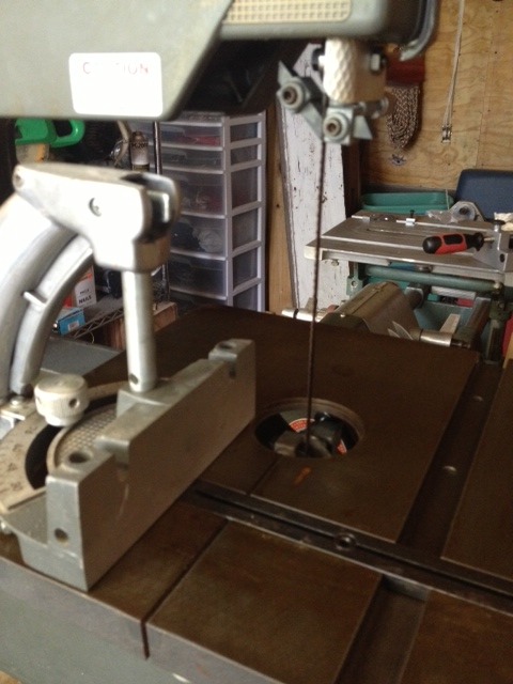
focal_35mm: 35
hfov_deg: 40.7
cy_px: 342
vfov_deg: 52.6
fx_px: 692
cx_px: 256
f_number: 2.4
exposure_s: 1/20
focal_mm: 4.28
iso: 320
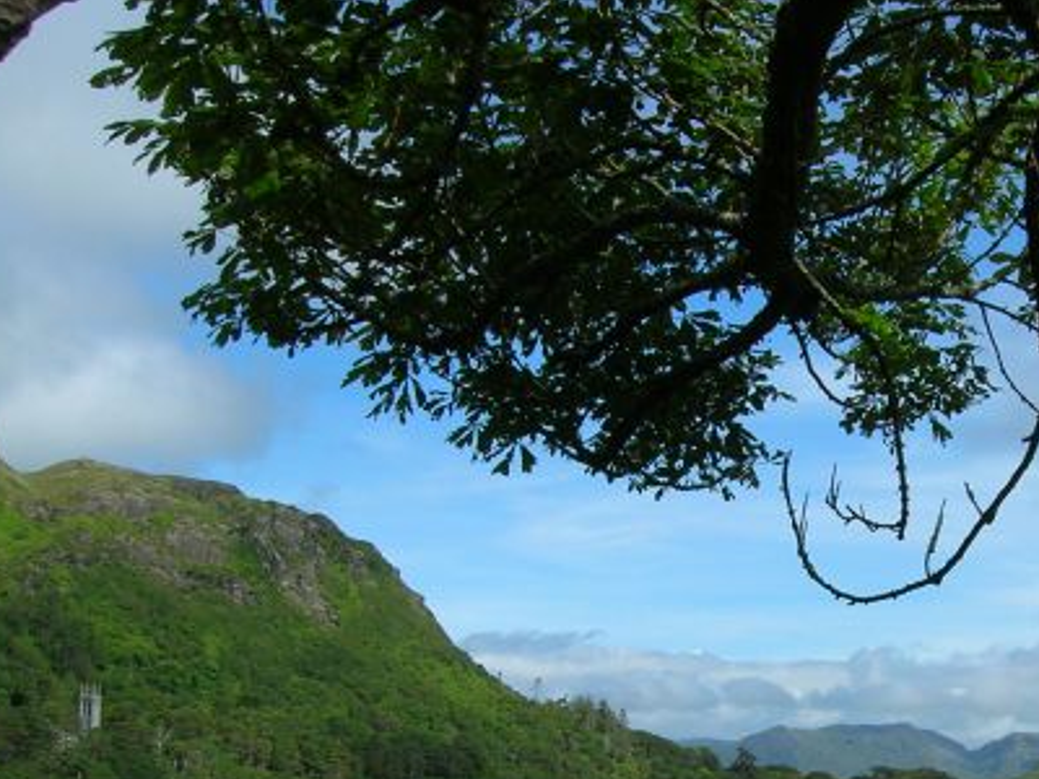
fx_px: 2041
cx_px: 881
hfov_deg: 27.8
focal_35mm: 68
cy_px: 595
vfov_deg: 21.4
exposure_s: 1/545
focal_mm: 5.7
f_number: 4.9
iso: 50
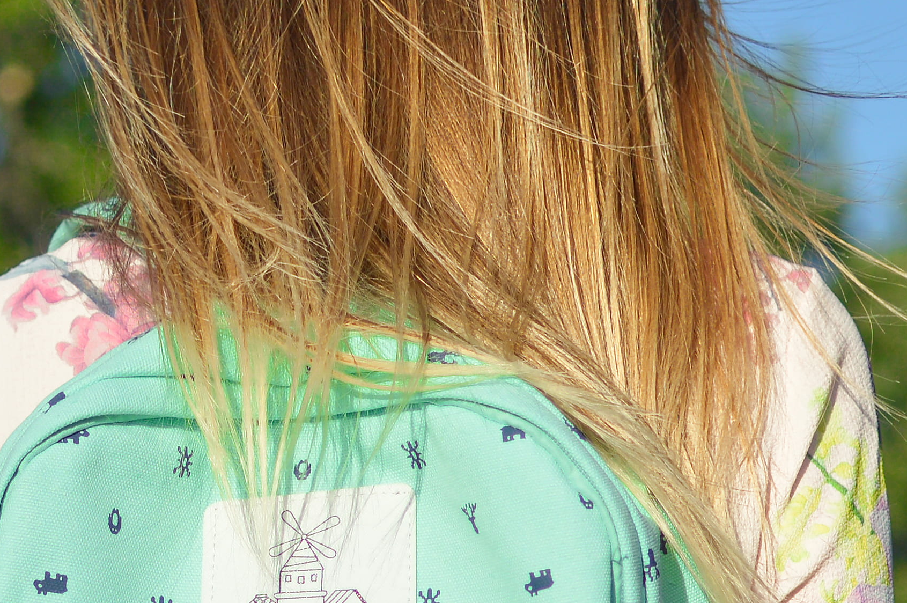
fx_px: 4701
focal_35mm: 187
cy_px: 1050
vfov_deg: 7.2
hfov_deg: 11.0
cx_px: 381
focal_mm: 35
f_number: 2.2
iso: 100
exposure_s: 1/4000
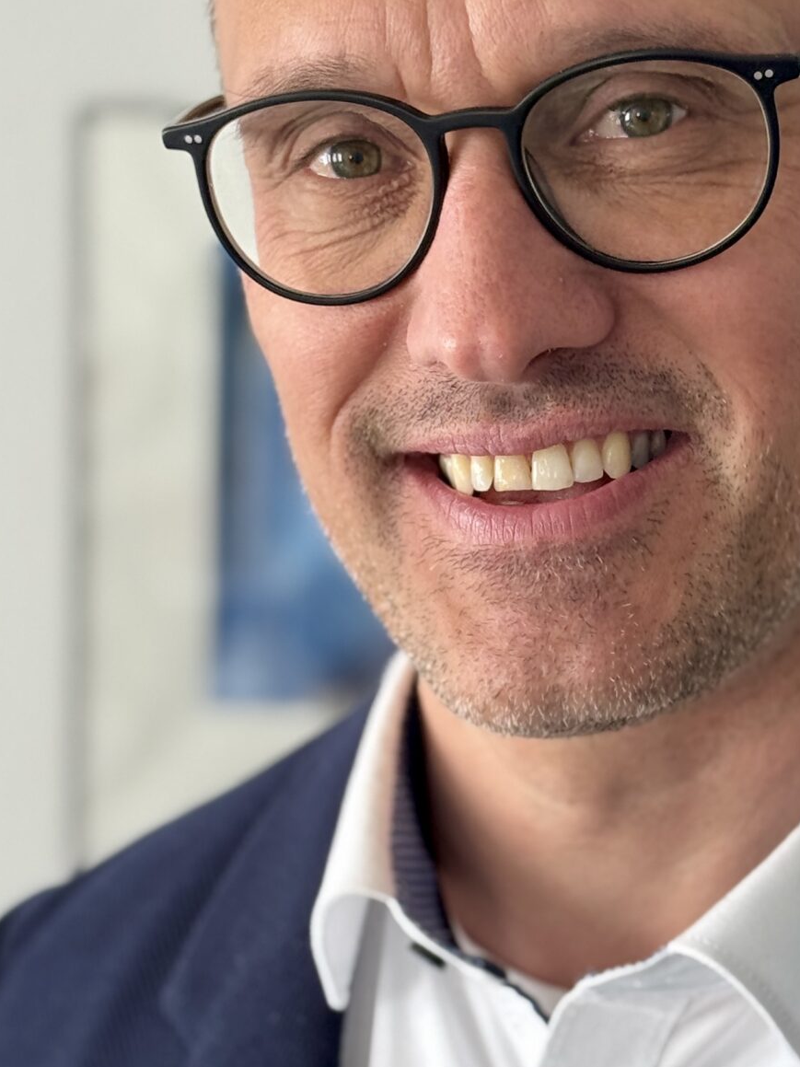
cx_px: 539
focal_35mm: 106
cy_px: 455
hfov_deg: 13.9
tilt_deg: -3.0
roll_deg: -1.2
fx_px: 3267
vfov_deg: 18.5
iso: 64
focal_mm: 6.76
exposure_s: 1/162
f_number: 1.78
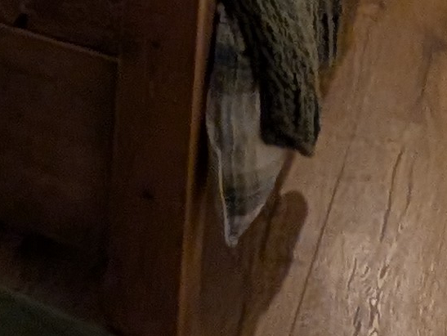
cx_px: -204
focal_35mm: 95
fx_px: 1228
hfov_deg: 18.5
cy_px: -409
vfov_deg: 12.8
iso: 355
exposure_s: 1/25
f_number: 2.2
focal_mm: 1.54
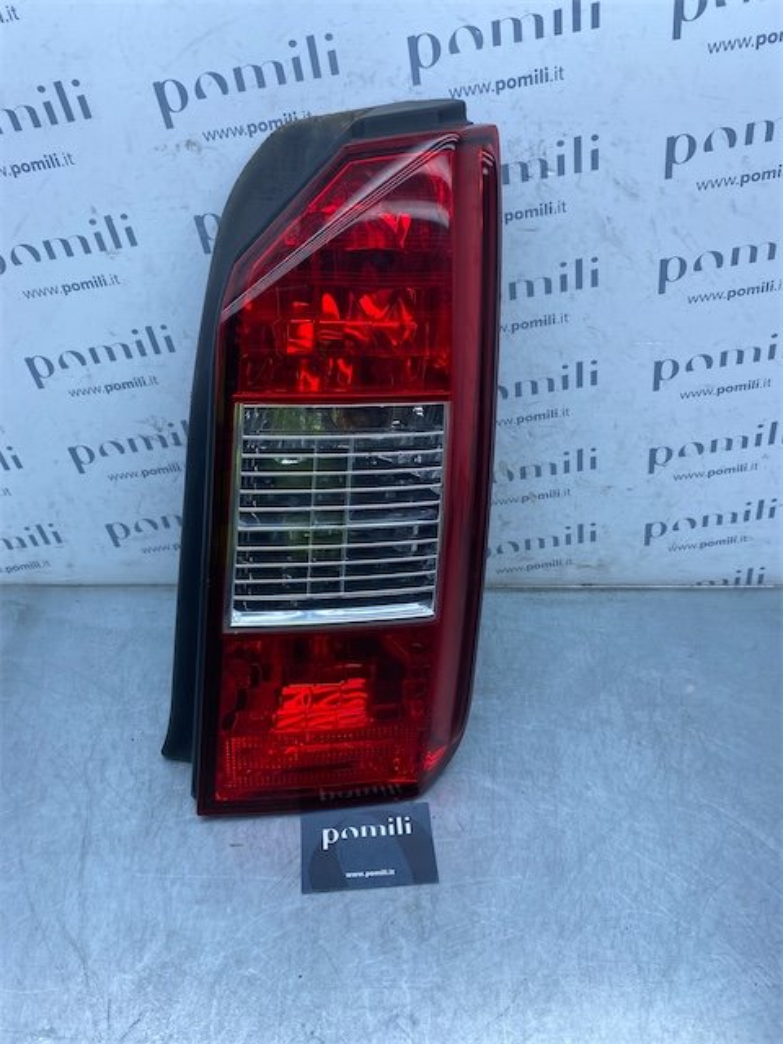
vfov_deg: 67.3
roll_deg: -2.3
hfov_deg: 53.1
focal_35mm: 26
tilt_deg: -39.6
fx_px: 784
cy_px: 522
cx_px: 392
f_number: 1.8
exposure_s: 1/793
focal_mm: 4.25
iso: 32
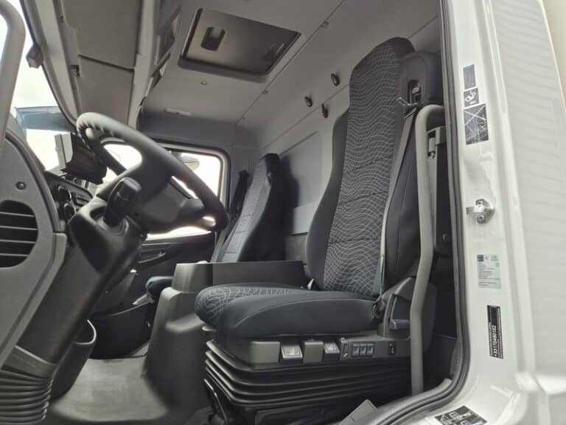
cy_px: 212
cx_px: 283
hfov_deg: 73.9
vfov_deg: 58.9
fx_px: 376
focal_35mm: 23
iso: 40
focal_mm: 5.4
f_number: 1.8
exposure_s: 1/180
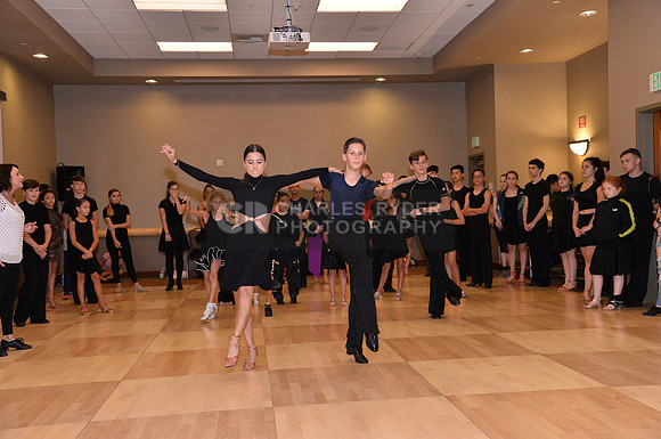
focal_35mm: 38
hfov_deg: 50.8
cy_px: 220
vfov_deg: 35.0
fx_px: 697
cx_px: 330
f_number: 5.6
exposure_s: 1/250
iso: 2000
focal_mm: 38
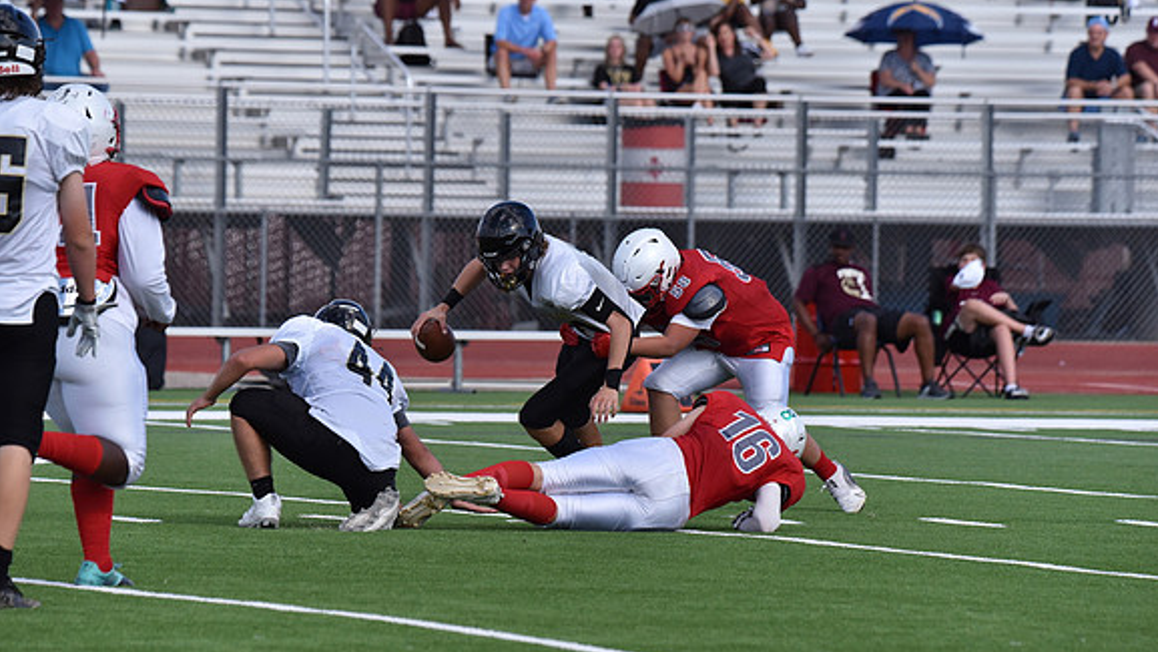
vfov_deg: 3.6
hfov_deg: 6.4
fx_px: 10351
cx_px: 580
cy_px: 308
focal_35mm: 337
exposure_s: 1/3200
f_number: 8
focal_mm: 320
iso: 1400
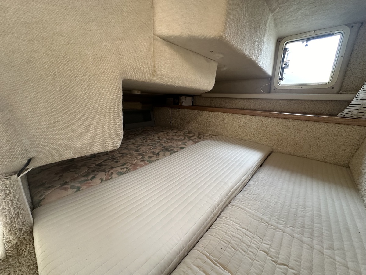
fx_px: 148
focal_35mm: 14
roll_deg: -0.2
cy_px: 138
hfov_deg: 102.1
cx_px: 183
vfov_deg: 85.7
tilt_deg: -17.0
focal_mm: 2.22
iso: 500
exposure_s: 1/60
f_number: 2.2
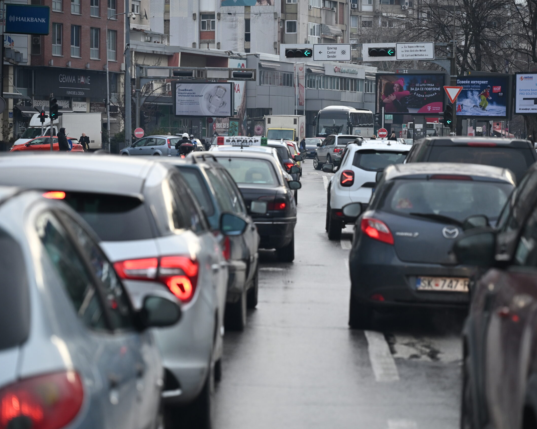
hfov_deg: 14.8
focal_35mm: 130
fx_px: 2066
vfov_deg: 11.9
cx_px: 296
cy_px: 215
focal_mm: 115
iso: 1000
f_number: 4
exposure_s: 1/2000
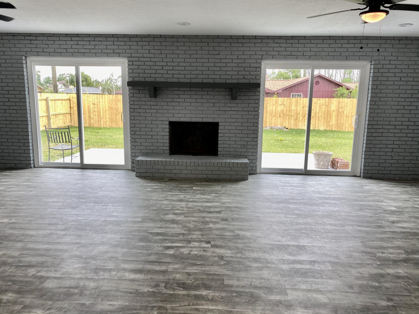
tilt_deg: -9.8
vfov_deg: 53.1
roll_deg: -1.5
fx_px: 315
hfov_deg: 67.3
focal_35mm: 26
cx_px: 210
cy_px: 157
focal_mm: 4.25
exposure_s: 1/128
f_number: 1.8
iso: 32
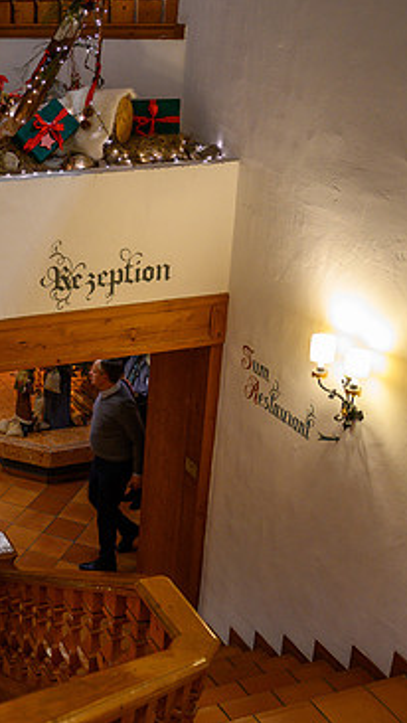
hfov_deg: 22.9
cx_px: -49
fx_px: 940
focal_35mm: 49
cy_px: 363
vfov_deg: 42.1
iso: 800
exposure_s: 1/50
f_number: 2.8
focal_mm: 29.5
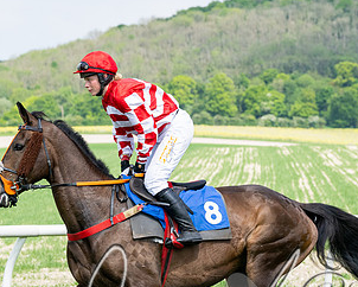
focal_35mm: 239
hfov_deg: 8.1
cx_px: 301
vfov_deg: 6.5
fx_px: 2534
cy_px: 178
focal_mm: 85
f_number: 5
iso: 400
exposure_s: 1/2000
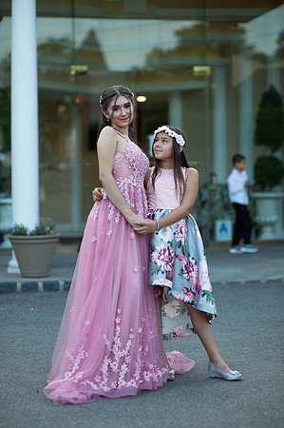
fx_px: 1008
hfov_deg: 16.0
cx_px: 142
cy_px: 214
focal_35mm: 85
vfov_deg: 23.9
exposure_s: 1/800
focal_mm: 85
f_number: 2
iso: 250
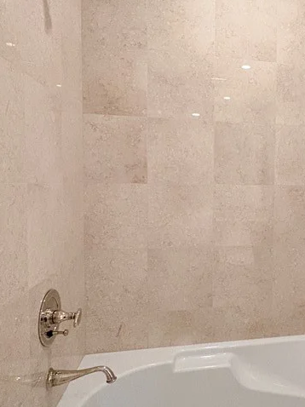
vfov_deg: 60.0
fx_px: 353
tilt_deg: -2.9
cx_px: 267
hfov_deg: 43.3
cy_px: 203
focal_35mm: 30
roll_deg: -1.4
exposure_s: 1/60
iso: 500
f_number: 2.2
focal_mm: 2.22
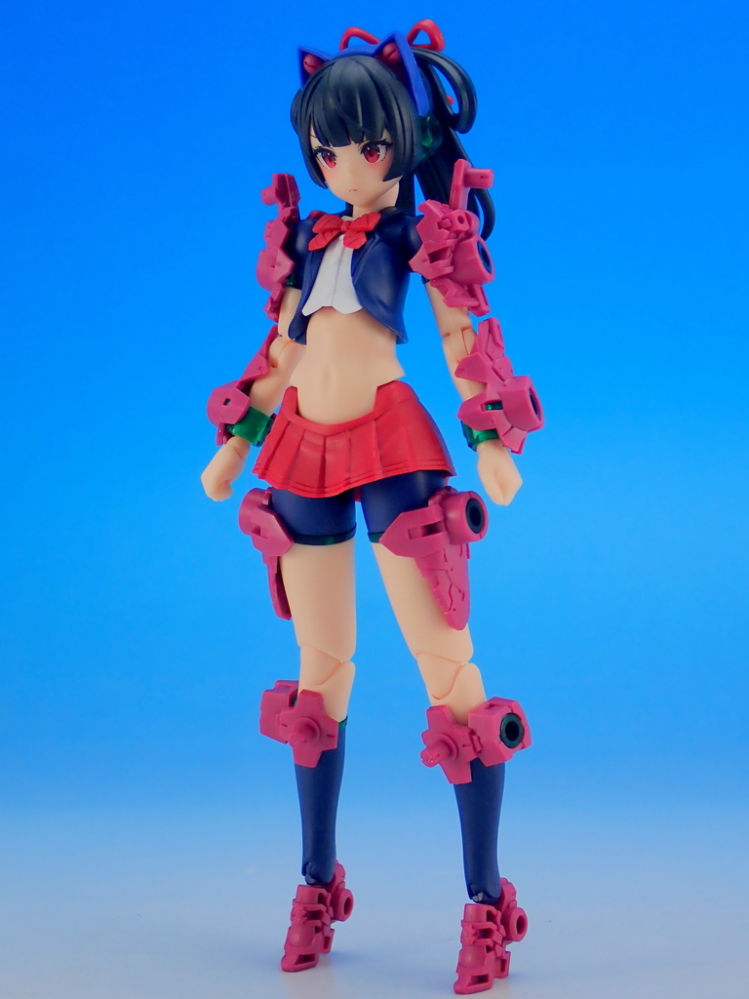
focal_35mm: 71
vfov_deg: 27.4
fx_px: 2048
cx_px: 374
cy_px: 500
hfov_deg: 20.7
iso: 100
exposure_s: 1/30
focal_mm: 12.73
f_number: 3.9
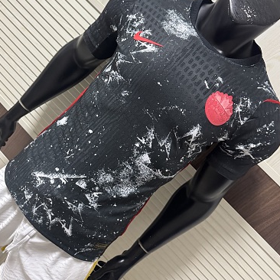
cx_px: 140
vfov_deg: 54.9
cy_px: 102
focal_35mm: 29
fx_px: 265
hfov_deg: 55.6
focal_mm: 6.76
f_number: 1.78
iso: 400
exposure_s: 1/60
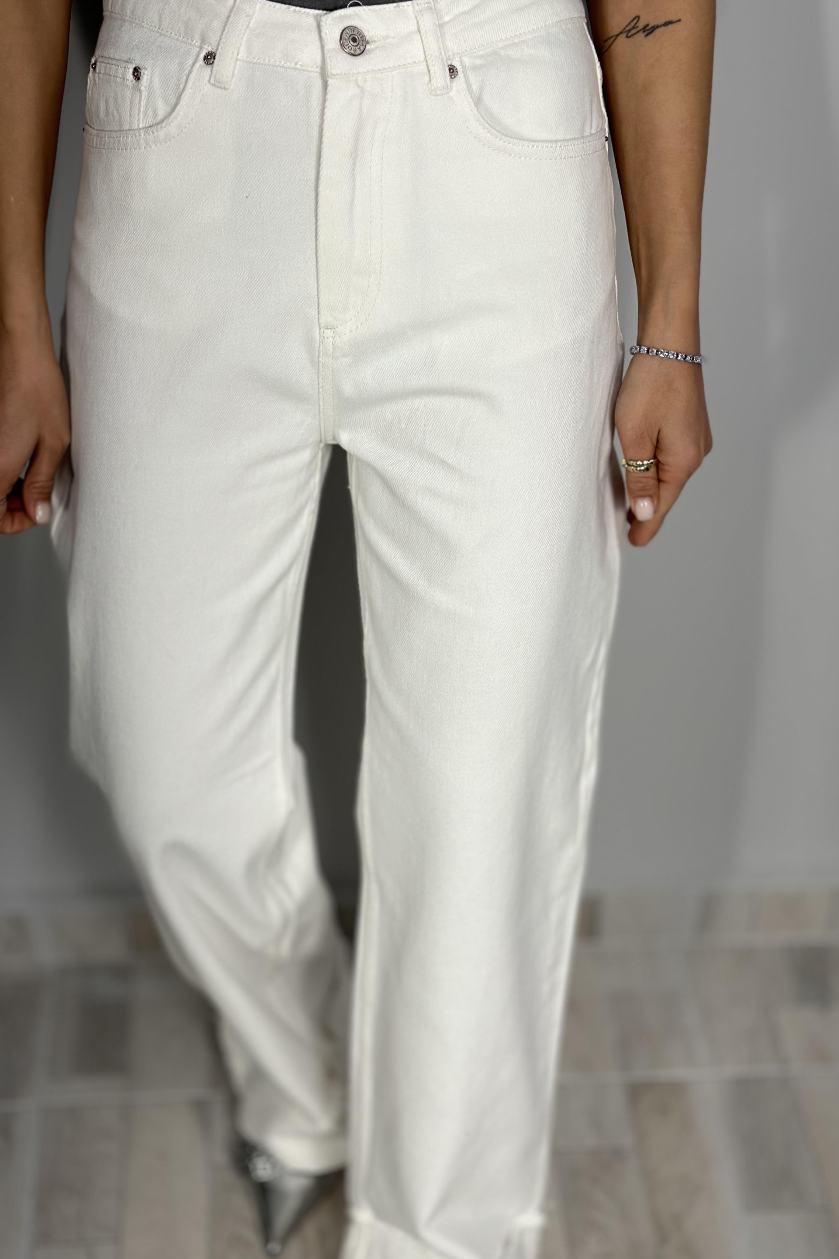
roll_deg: +0.5
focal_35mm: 59
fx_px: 2063
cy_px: 711
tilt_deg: -38.2
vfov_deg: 33.9
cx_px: 377
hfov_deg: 23.0
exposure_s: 1/157
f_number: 1.78
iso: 64
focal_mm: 6.86
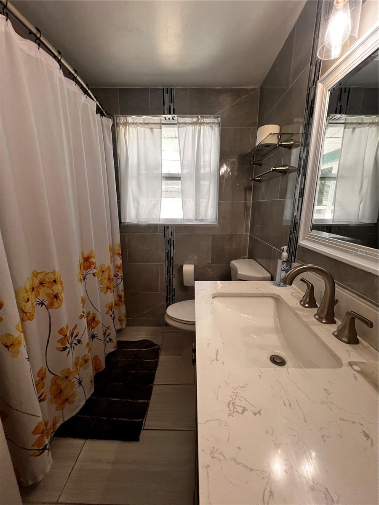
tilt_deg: -13.2
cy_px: 252
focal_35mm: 13
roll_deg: +0.1
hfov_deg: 89.9
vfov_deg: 106.2
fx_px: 190
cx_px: 190
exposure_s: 1/120
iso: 64
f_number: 1.8
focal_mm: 1.57
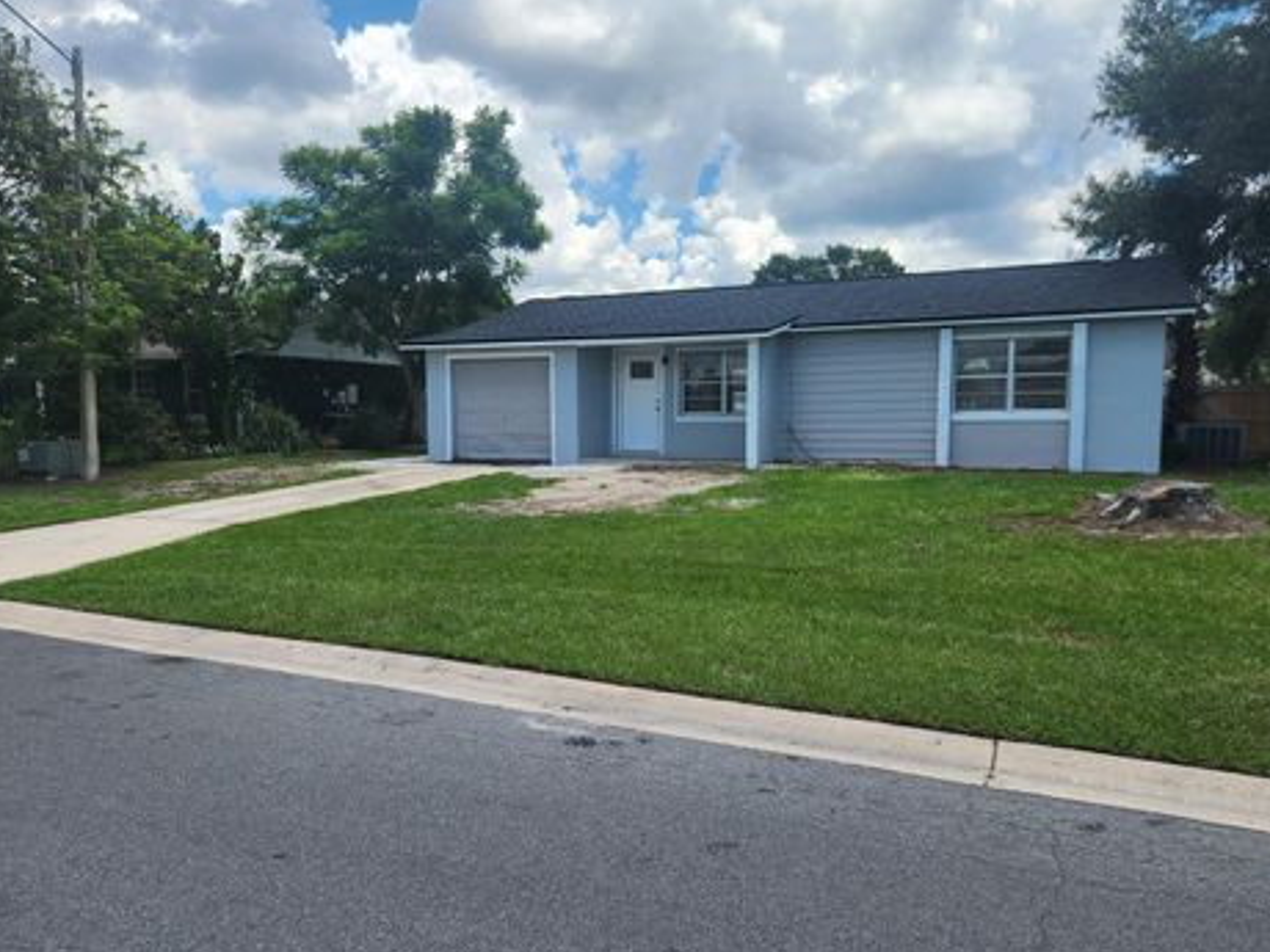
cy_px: 468
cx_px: 660
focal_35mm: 25
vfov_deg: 54.9
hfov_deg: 69.4
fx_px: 917
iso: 20
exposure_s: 1/1593
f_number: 1.8
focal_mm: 5.4
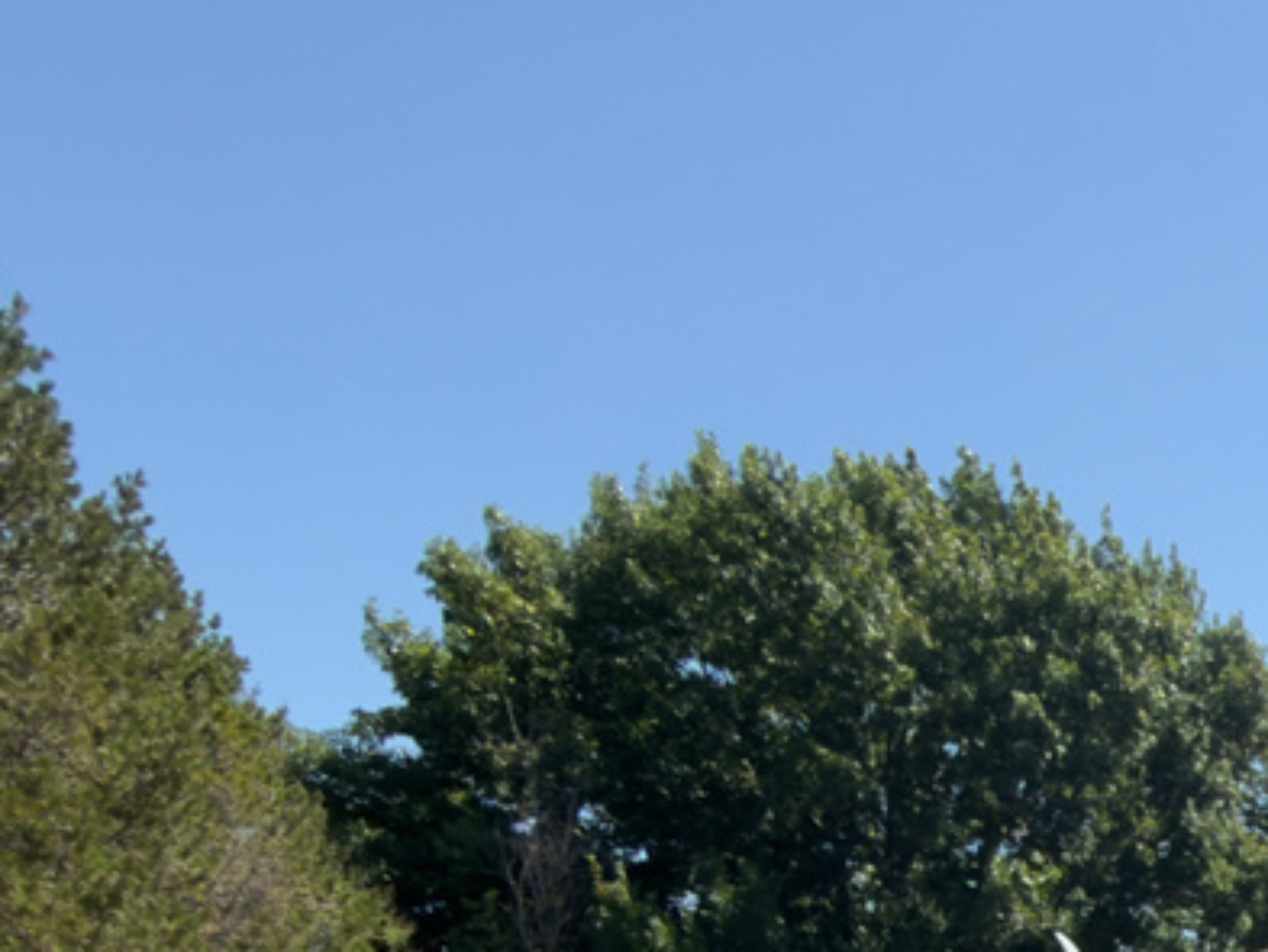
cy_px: 1475
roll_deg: -1.4
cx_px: 1565
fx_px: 2675
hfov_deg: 24.0
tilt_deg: -1.1
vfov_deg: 17.8
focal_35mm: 73
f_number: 2.2
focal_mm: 2.22
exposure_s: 1/826
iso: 16
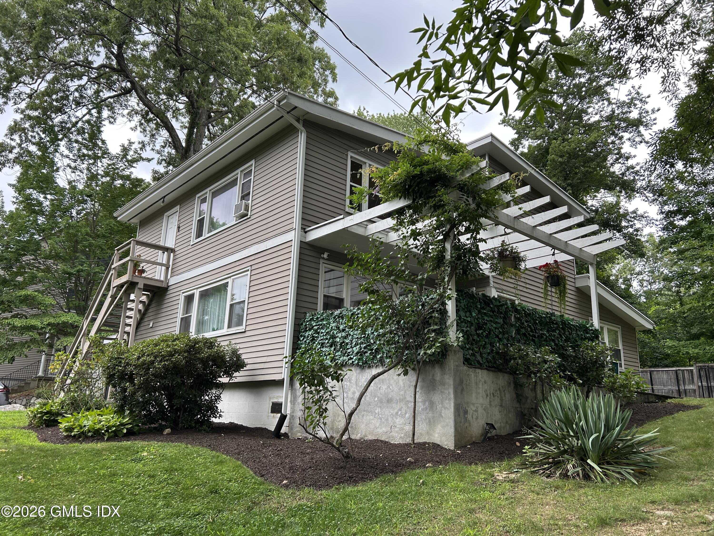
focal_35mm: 26
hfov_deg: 67.3
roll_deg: -2.6
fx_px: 536
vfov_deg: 53.1
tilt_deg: +15.3
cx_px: 357
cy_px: 268
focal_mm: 5.7
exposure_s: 1/138
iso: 50
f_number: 1.5
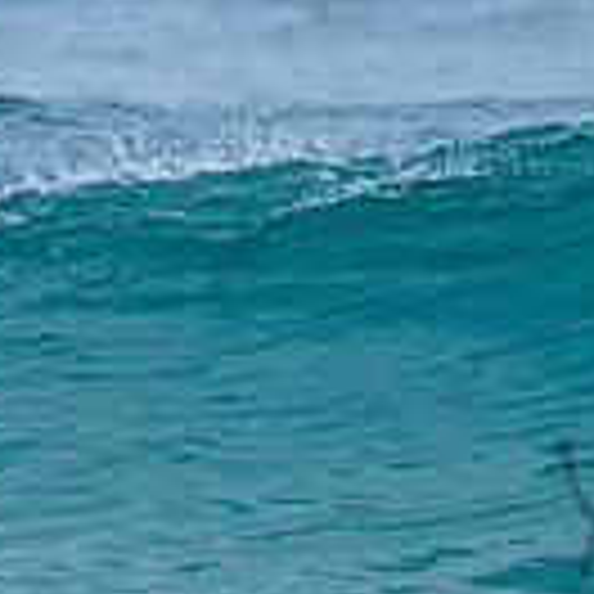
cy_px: 288
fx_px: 45584
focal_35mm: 2348
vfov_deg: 0.7
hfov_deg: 0.7
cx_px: 1304
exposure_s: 1/2000
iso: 800
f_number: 5.6
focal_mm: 500
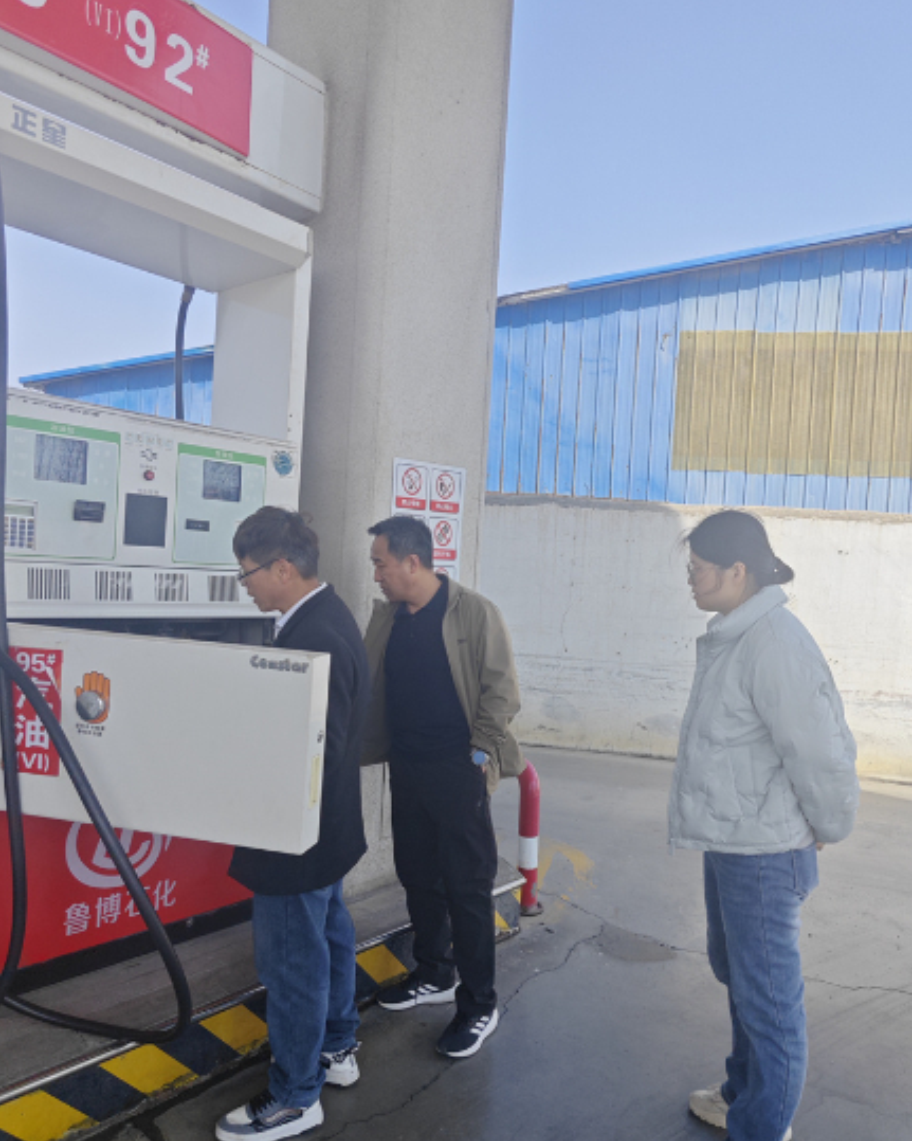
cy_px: 599
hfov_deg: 56.8
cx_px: 455
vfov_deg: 68.1
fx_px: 844
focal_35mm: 25
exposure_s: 1/2000
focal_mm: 5.43
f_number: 1.8
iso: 64
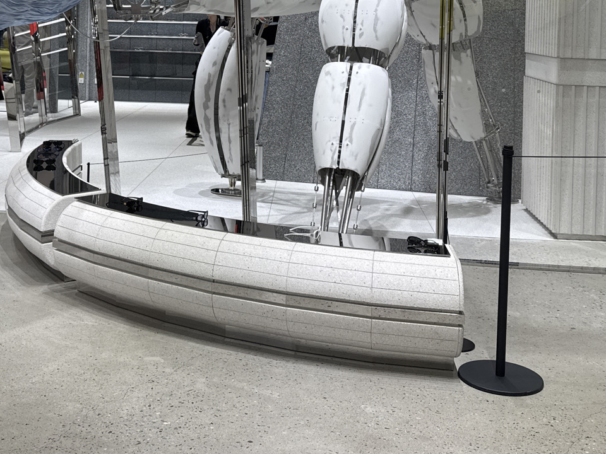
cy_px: 19
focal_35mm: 50
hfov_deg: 37.8
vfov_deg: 27.7
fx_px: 875
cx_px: 202
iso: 80
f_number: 1.78
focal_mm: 6.76
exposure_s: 1/402
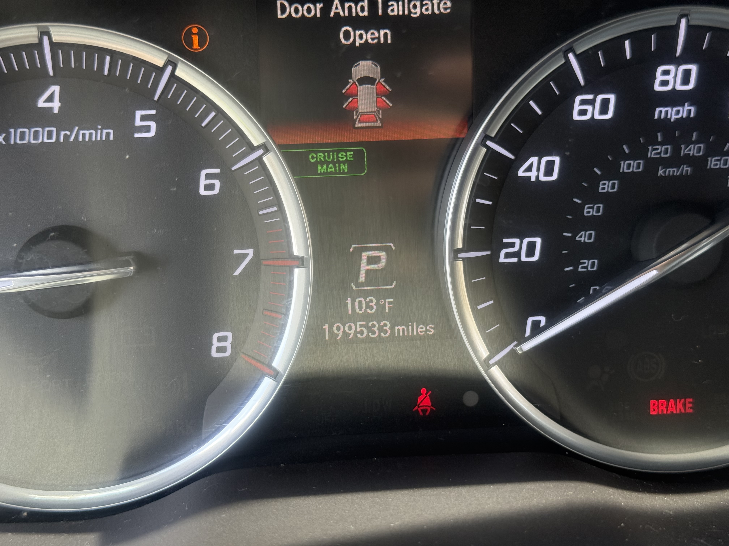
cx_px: 364
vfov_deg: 30.3
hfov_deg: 39.7
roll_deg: -1.4
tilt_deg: -32.8
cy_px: 273
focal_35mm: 48
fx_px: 1011
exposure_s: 1/225
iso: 125
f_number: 1.78
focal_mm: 6.76
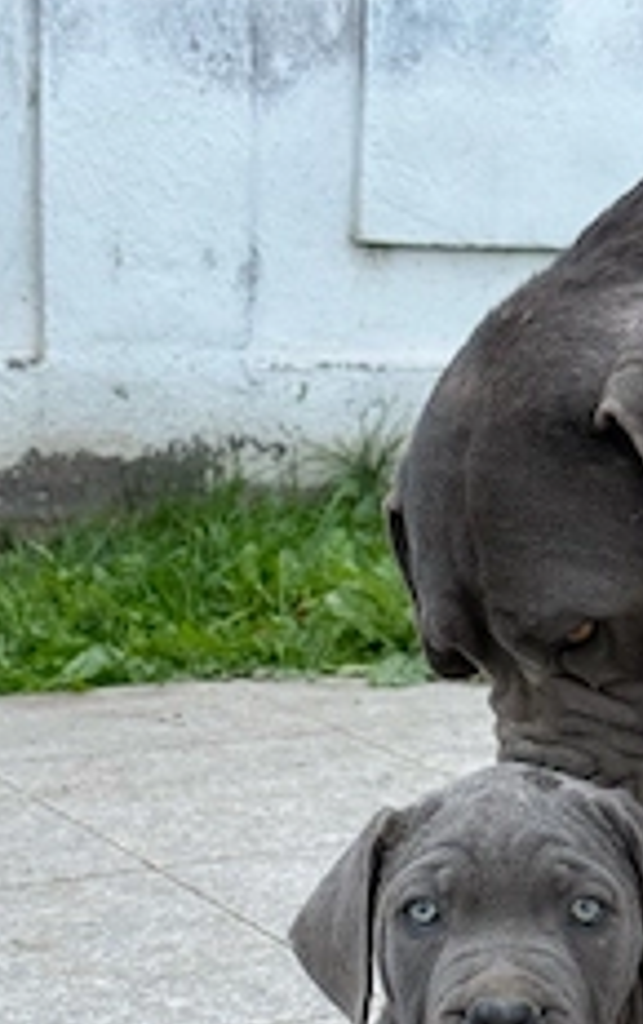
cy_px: 869
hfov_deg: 14.7
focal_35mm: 88
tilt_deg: -16.1
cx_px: 590
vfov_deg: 23.1
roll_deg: -2.3
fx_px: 2460
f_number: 1.78
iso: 100
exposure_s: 1/1203
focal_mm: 6.76
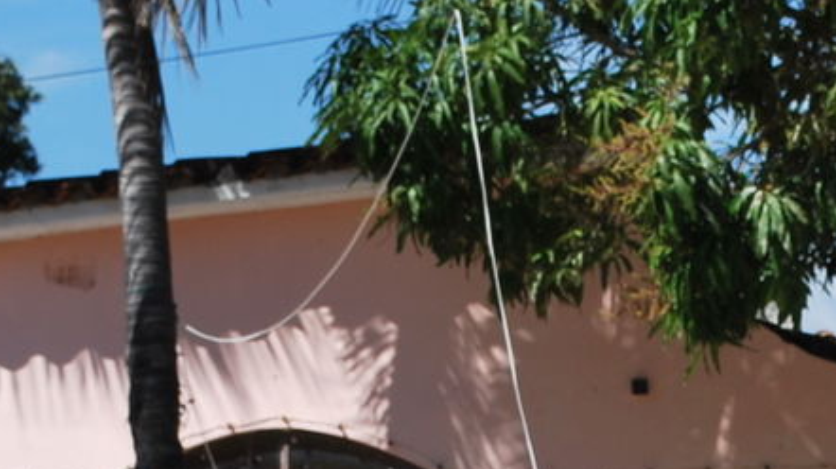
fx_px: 6668
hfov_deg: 7.2
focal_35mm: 301
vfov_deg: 4.0
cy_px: 712
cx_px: 704
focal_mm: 44
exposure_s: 1/320
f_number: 9
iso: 100
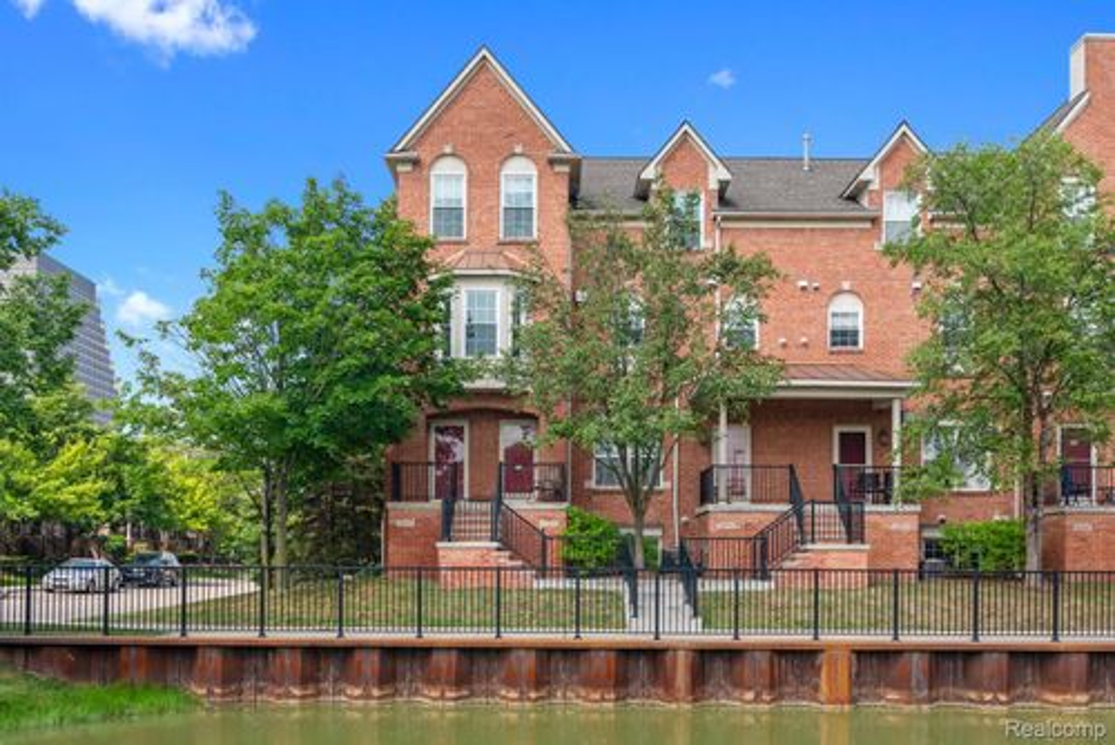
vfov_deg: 41.2
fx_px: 992
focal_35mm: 32
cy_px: 372
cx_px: 558
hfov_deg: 58.7
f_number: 9
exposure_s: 1/400
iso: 400
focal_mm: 32
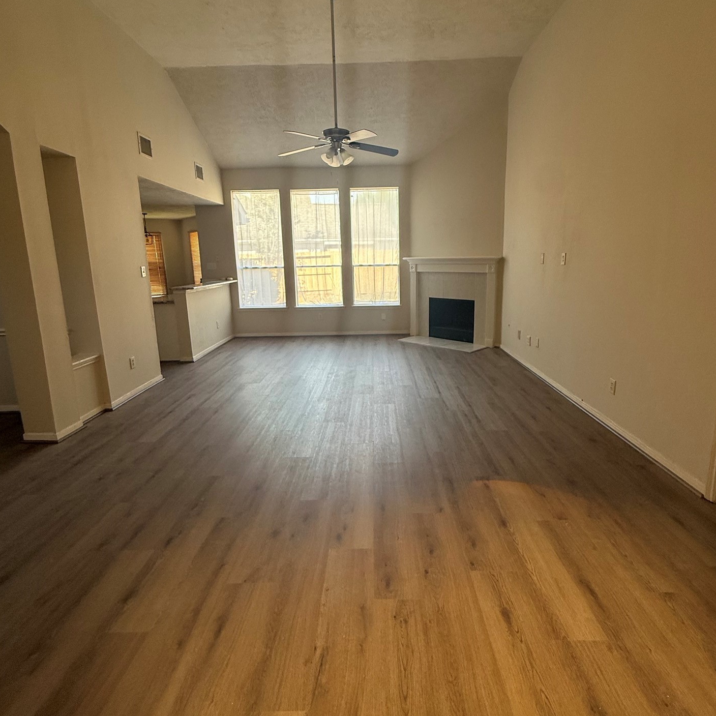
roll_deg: +1.1
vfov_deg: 80.6
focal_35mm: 18
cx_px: 371
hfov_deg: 80.7
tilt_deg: -10.6
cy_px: 338
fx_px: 421
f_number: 2.2
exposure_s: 1/99
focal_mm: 2.22
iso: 125
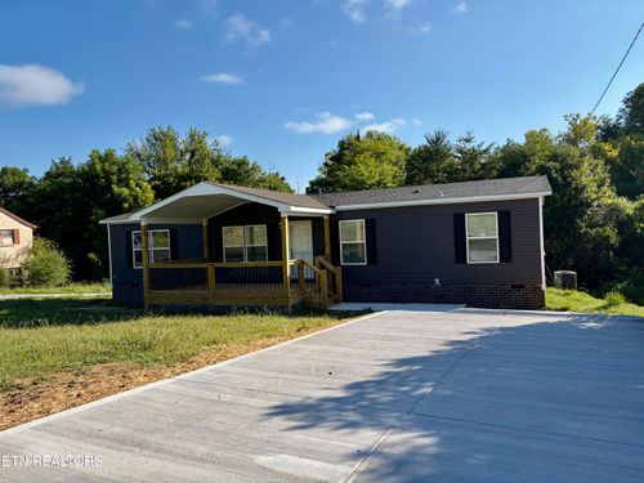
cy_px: 242
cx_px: 322
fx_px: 484
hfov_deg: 67.3
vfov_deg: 53.1
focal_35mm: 26
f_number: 1.6
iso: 50
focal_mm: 5.96
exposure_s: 1/2865
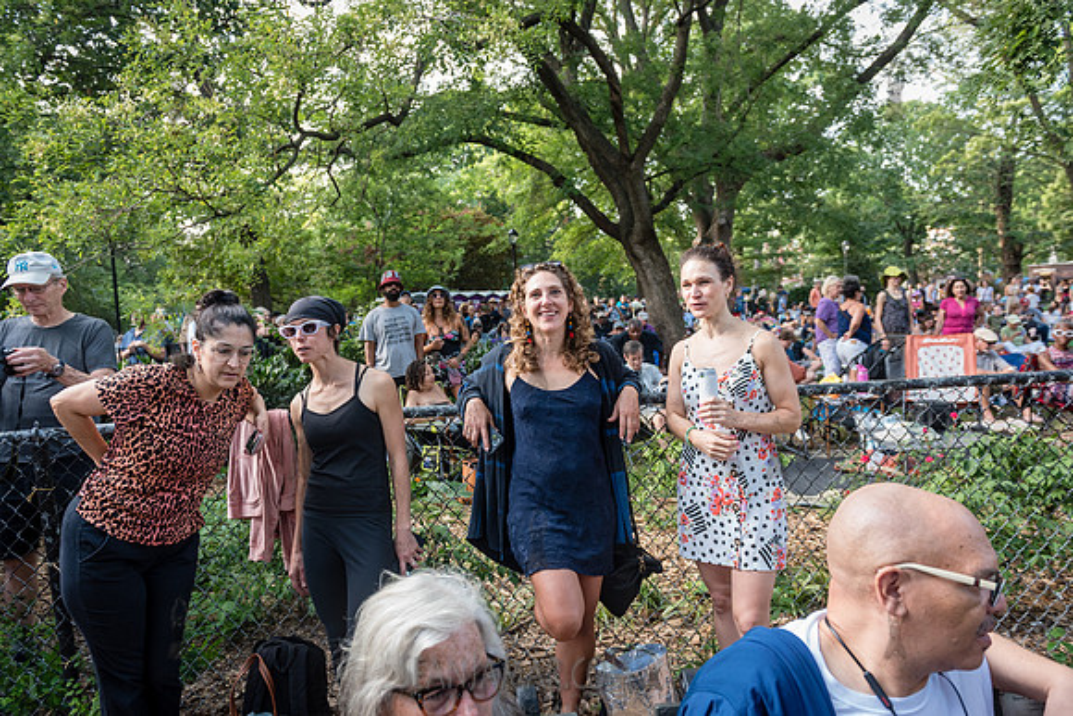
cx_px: 536
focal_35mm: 24
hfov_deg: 73.5
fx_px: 719
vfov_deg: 53.0
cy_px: 358
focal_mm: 24
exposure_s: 1/200
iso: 800
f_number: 3.5
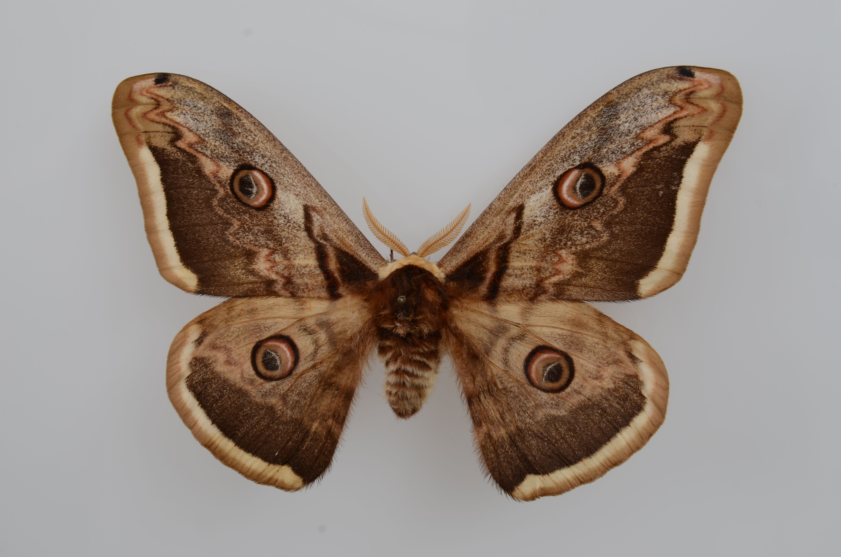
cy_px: 278
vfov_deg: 31.8
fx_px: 979
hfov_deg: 46.5
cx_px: 420
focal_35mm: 42
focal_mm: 28
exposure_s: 1/60
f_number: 13
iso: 100
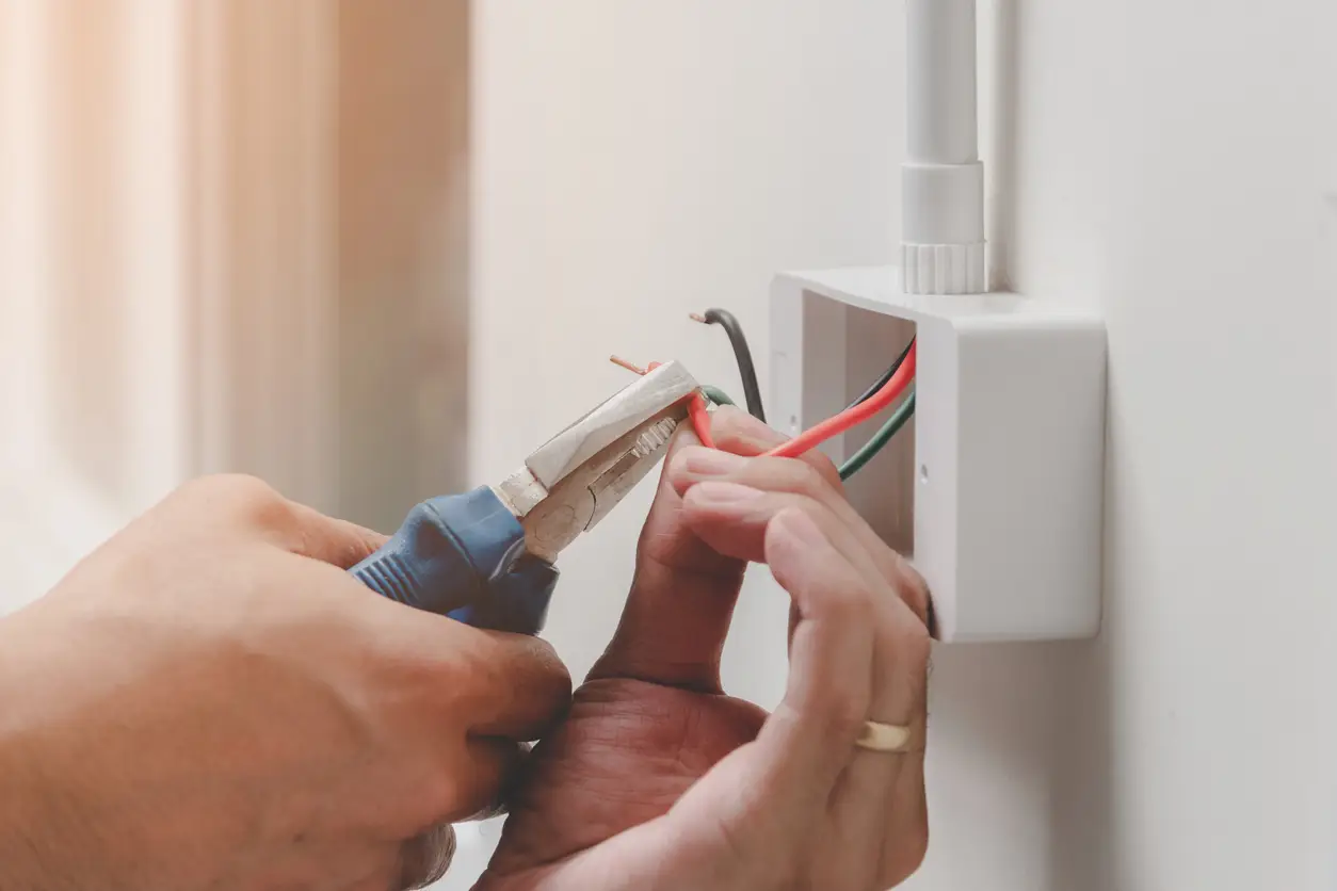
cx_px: 668
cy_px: 446
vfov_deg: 13.0
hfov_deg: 19.5
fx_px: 3899
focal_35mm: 105
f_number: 4
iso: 400
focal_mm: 70
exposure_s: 1/60
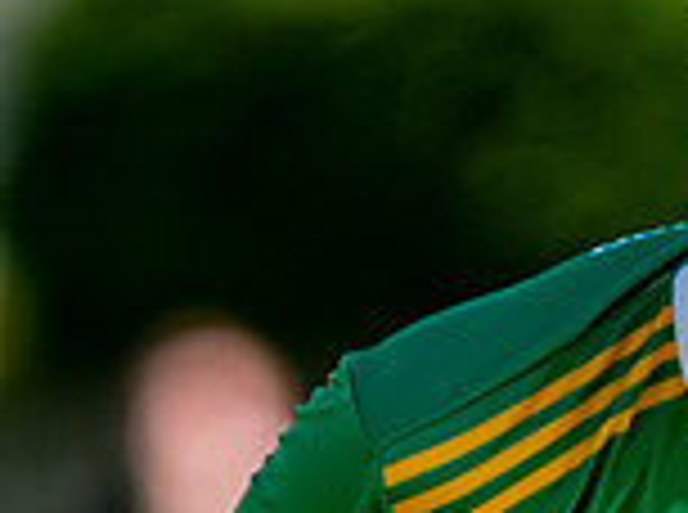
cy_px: 606
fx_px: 45249
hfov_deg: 0.9
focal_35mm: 2282
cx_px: 731
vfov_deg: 0.6
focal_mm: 300
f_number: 2.8
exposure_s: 1/2000
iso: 125
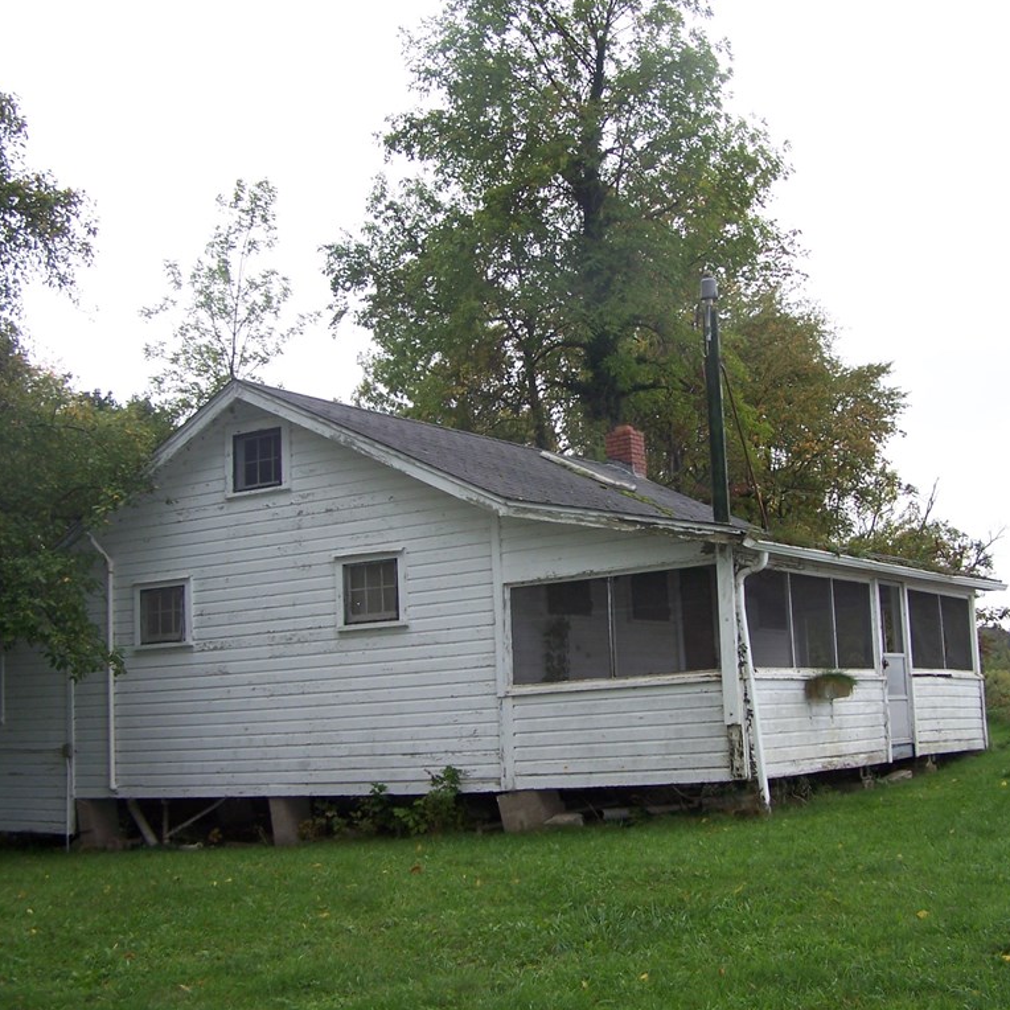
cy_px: 504
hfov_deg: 37.4
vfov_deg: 37.6
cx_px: 605
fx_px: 1485
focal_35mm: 45
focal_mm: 6.3
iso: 80
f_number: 2.8
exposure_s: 1/200
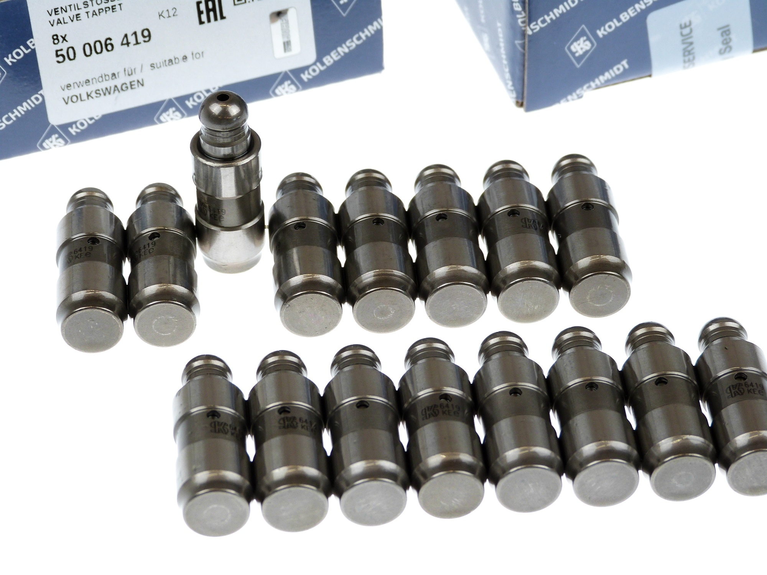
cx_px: 384
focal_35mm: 116
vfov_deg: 12.8
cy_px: 288
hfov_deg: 17.0
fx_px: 2570
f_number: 3.5
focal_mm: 20.8
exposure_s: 1/80
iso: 100
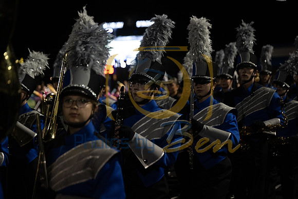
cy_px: 100
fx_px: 580
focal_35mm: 70
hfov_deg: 28.8
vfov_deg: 19.5
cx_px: 149
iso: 3200
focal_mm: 70
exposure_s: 1/800
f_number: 2.8
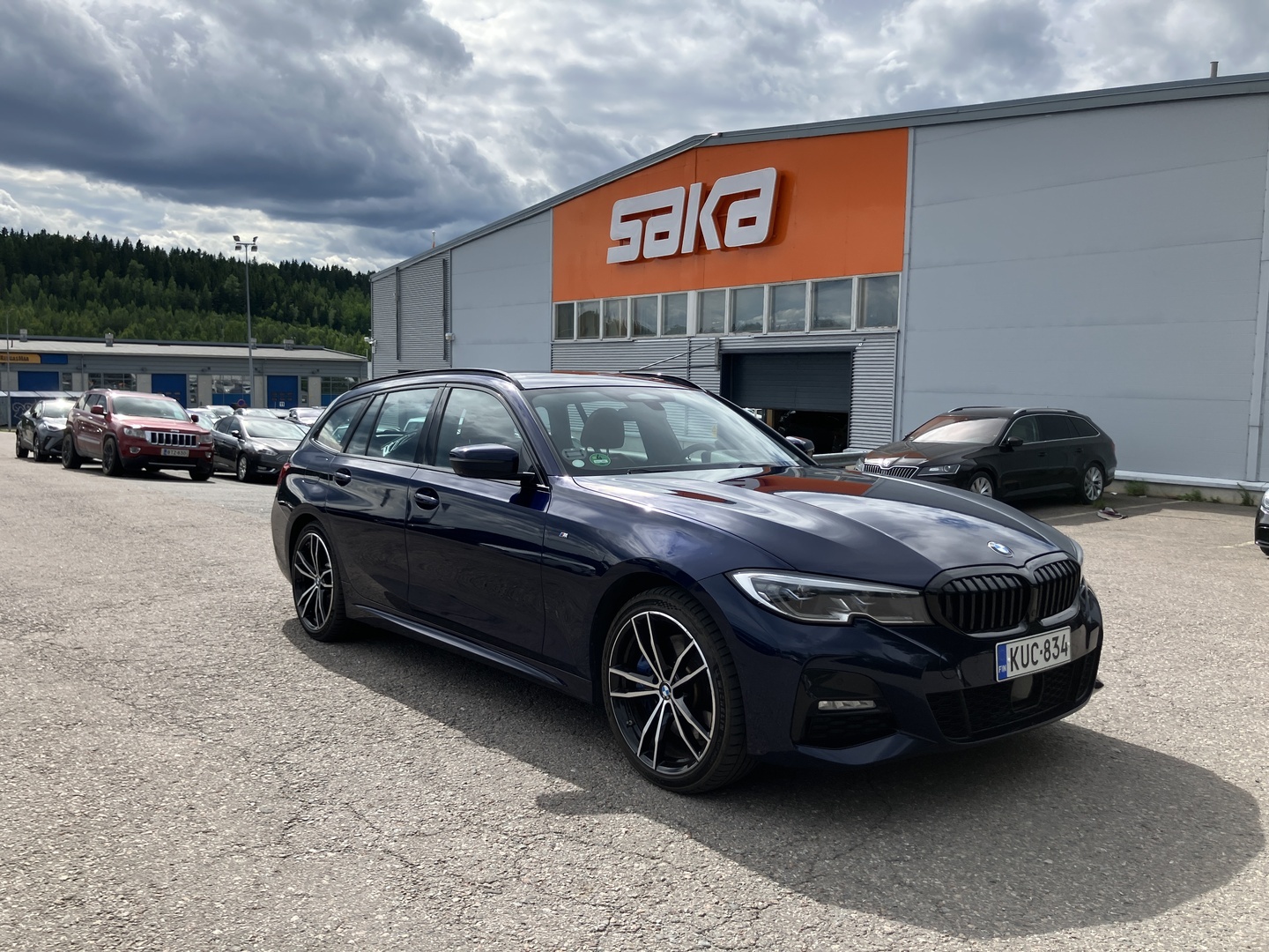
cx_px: 634
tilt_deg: -4.3
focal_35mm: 28
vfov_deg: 49.7
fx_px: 1026
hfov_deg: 63.4
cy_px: 476
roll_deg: -2.1
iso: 32
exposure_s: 1/2024
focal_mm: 3.99
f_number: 1.8
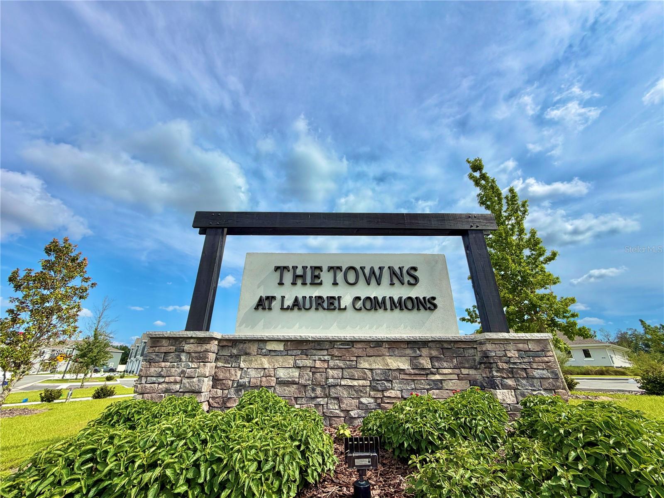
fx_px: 269
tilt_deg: +24.5
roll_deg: -1.1
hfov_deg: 102.1
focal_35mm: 14
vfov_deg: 85.7
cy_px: 249
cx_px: 332
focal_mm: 2.22
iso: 20
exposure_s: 1/1656
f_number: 2.2
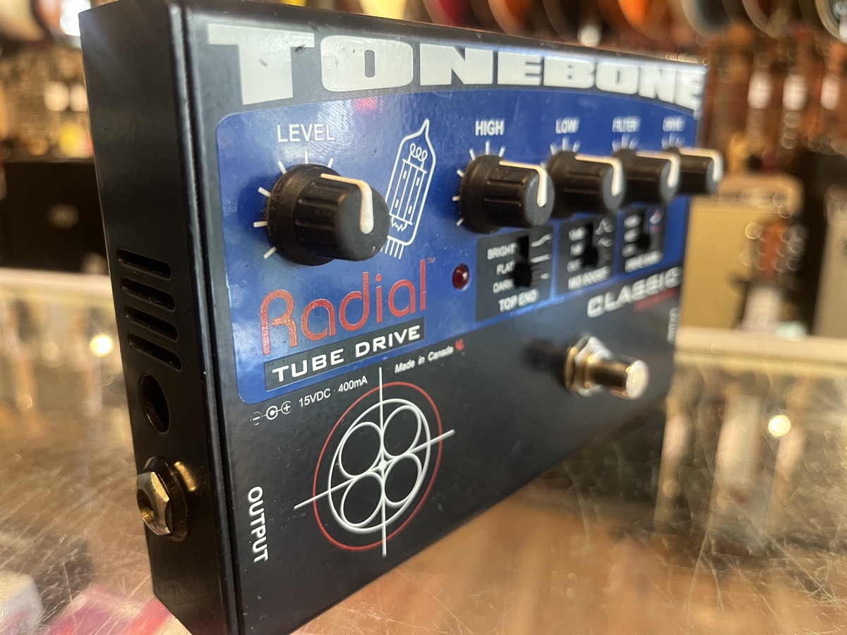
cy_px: 318
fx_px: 636
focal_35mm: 26
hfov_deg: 67.3
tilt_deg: -16.9
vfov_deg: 53.1
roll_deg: +0.2
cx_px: 424
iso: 250
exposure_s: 1/60
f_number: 1.6
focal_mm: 5.1
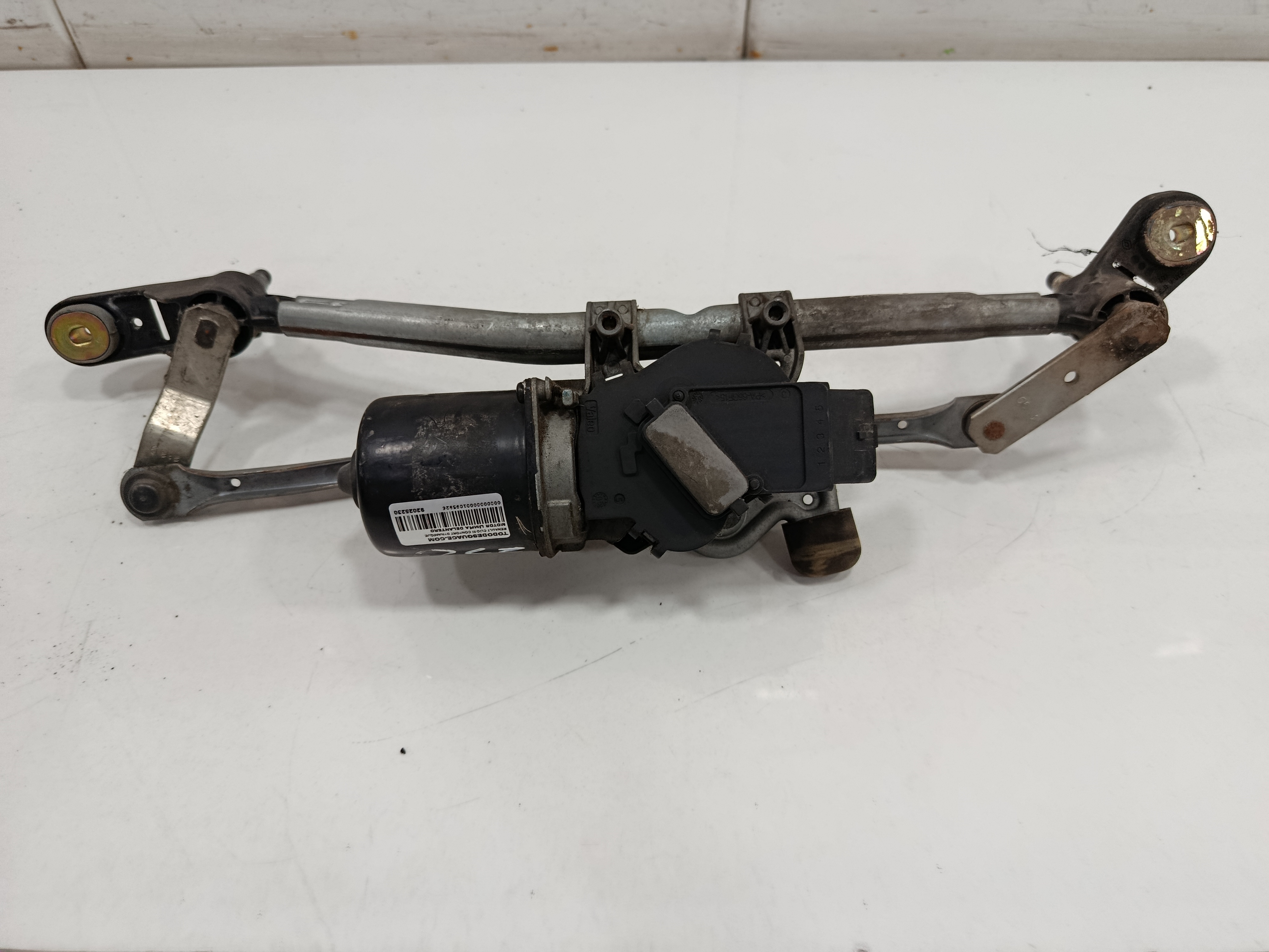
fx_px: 880
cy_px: 476
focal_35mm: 24
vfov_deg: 56.8
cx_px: 634
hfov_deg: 71.6
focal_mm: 5.24
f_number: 1.7
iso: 915
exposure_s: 1/100
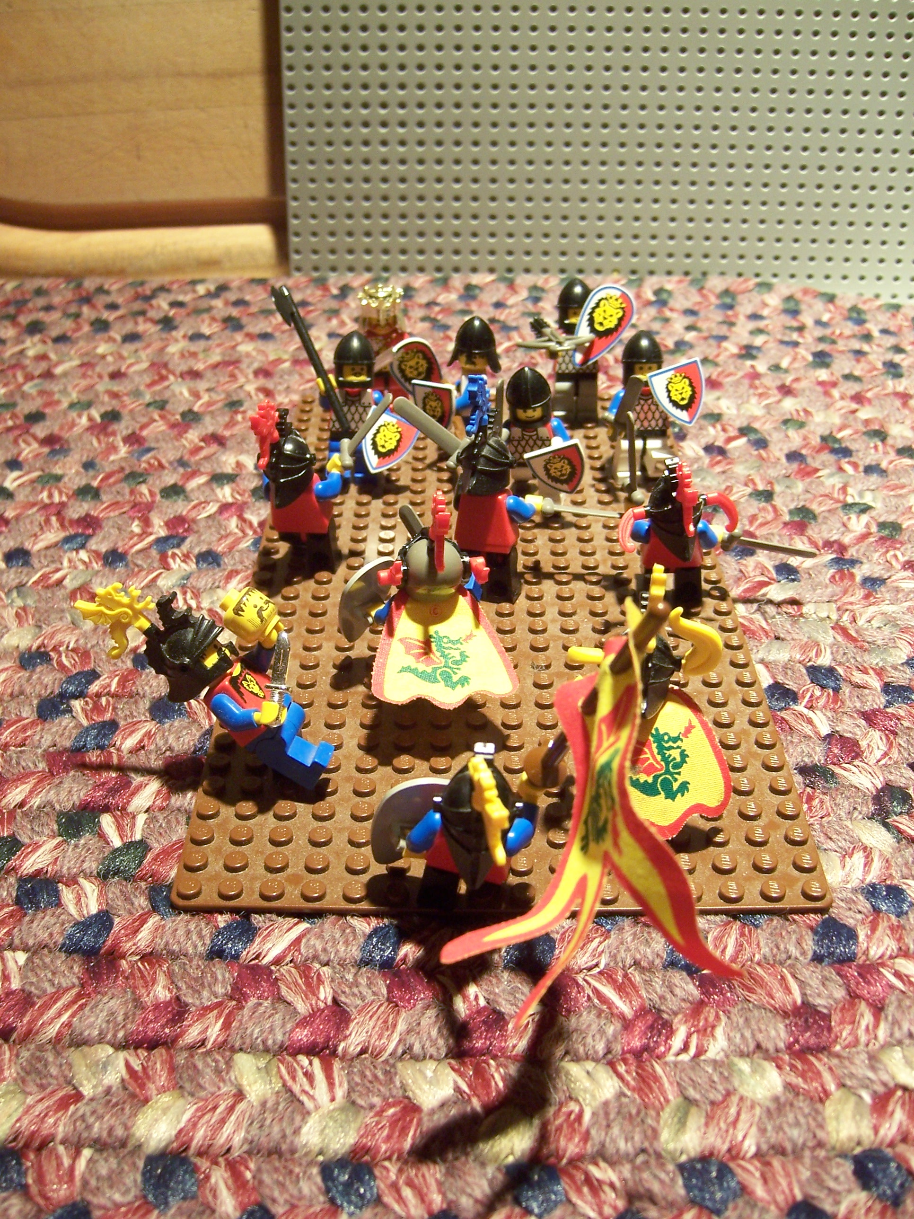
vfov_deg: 51.4
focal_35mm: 36
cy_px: 610
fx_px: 1267
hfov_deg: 39.7
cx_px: 457
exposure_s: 1/10
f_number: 2.8
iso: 160
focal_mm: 6.2
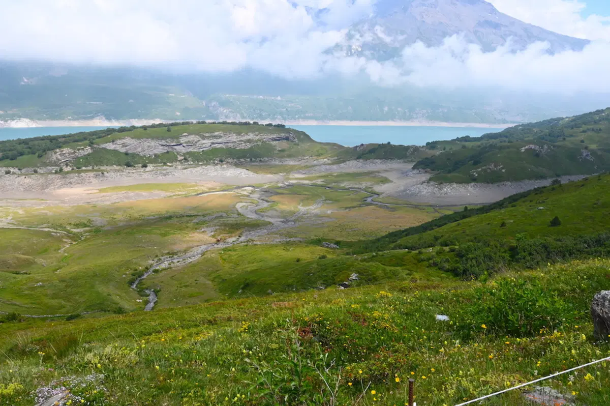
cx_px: 305
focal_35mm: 29
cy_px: 203
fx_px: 491
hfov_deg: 63.7
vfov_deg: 44.9
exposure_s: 1/1250
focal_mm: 29
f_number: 13
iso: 1250
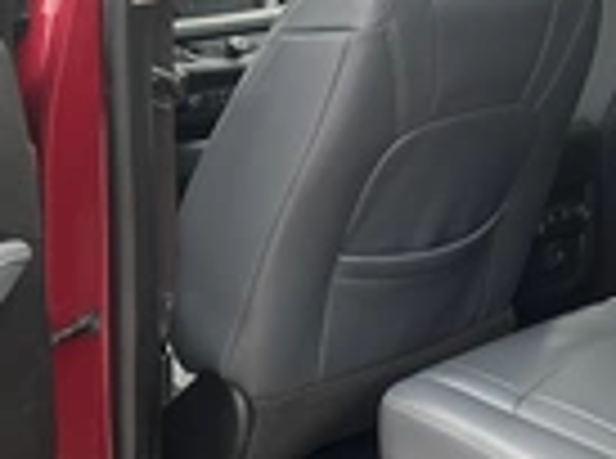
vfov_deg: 17.9
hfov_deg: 23.7
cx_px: 450
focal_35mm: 82
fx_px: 1455
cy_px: 176
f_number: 1.8
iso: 25
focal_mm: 3
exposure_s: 1/207
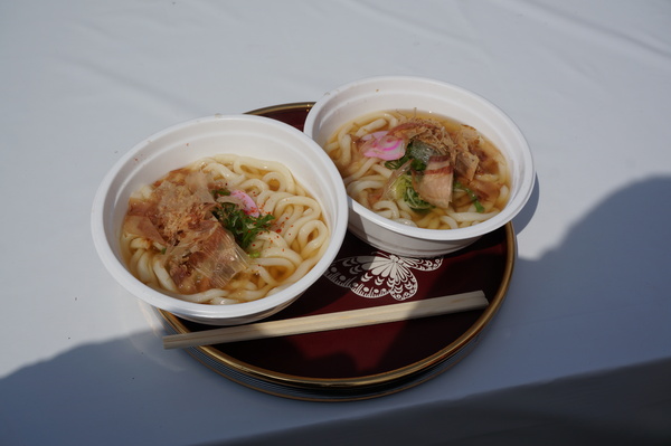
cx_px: 336
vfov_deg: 29.8
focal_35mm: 45
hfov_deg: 43.6
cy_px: 223
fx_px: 838
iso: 100
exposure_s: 1/800
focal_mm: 30
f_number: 9
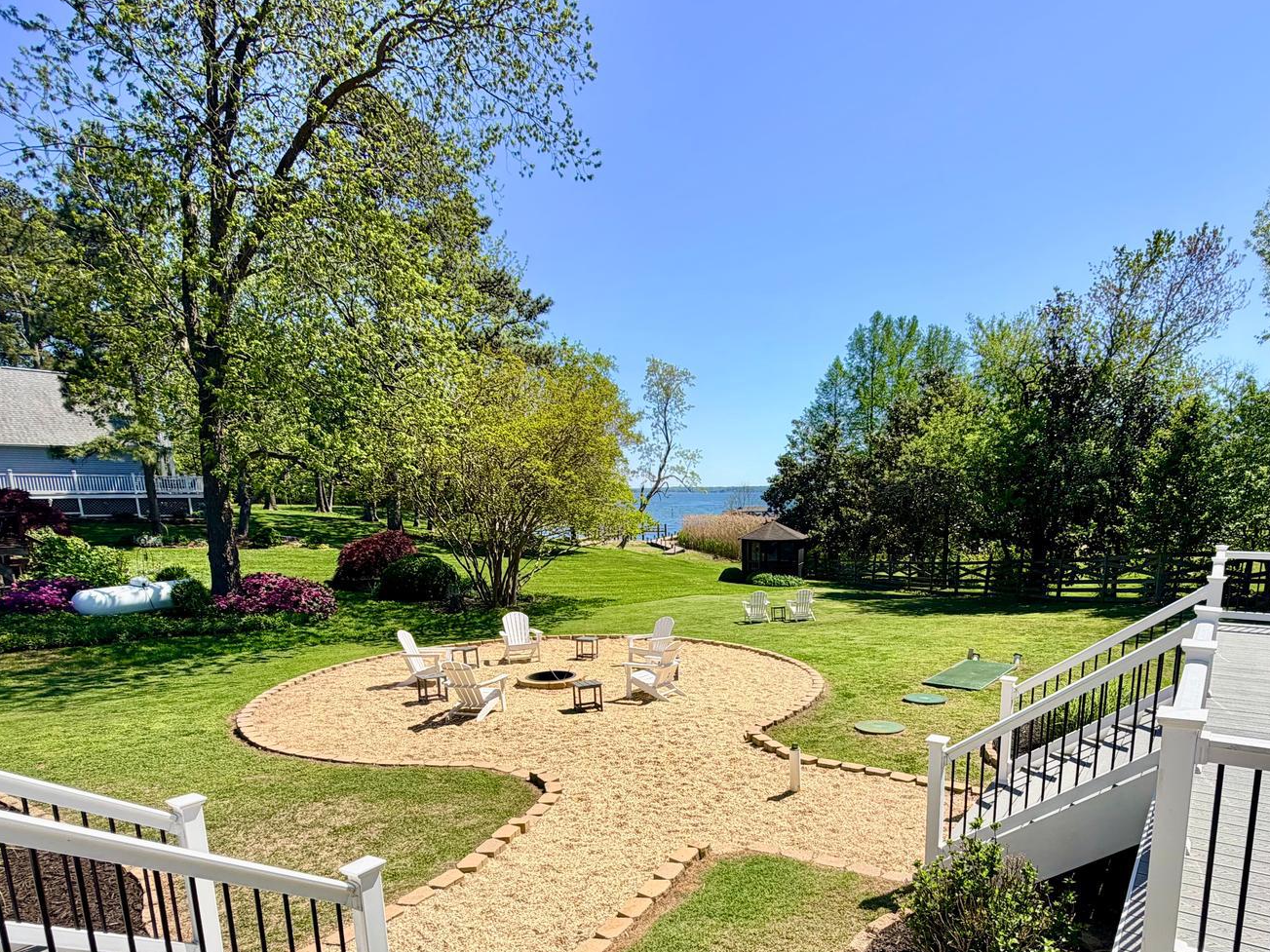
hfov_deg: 75.7
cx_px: 746
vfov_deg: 59.1
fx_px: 807
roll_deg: +0.7
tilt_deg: -11.8
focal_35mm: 22
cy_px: 663
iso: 20
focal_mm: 2.22
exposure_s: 1/901
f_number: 2.2
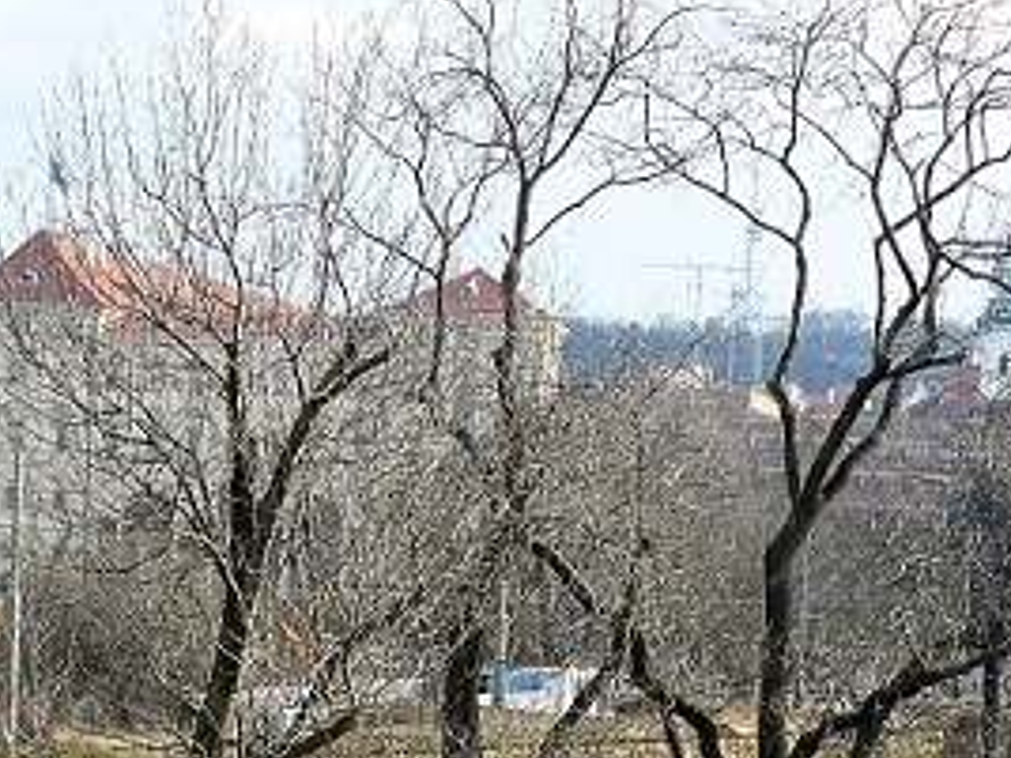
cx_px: 283
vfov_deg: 14.2
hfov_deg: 19.7
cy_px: 1026
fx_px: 2891
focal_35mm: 99
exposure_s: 1/200
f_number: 4
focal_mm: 6
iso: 100
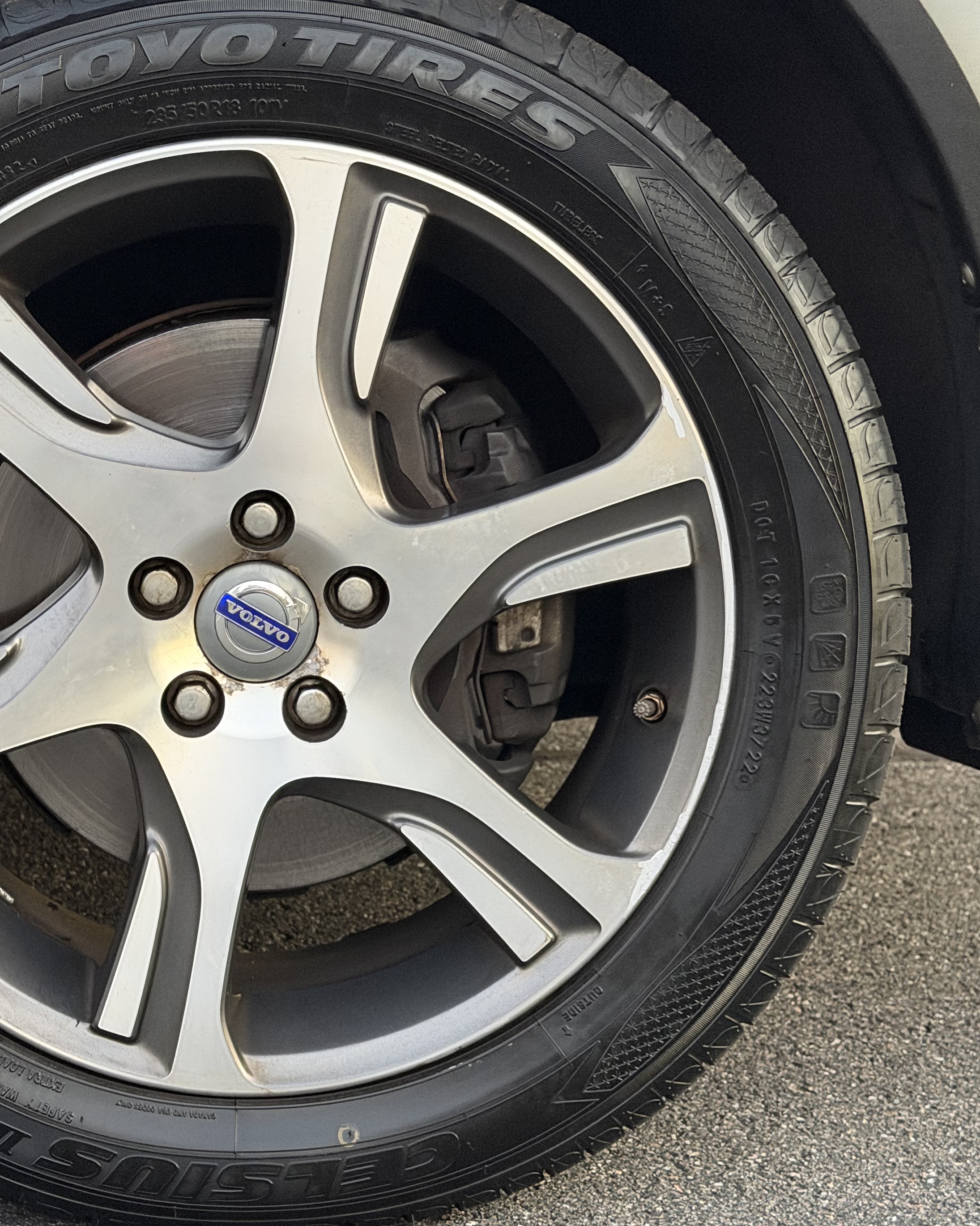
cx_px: 301
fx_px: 2502
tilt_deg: -8.1
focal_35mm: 69
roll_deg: -0.4
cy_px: 570
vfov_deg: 27.5
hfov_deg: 22.0
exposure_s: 1/30
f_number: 1.78
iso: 640
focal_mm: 6.76
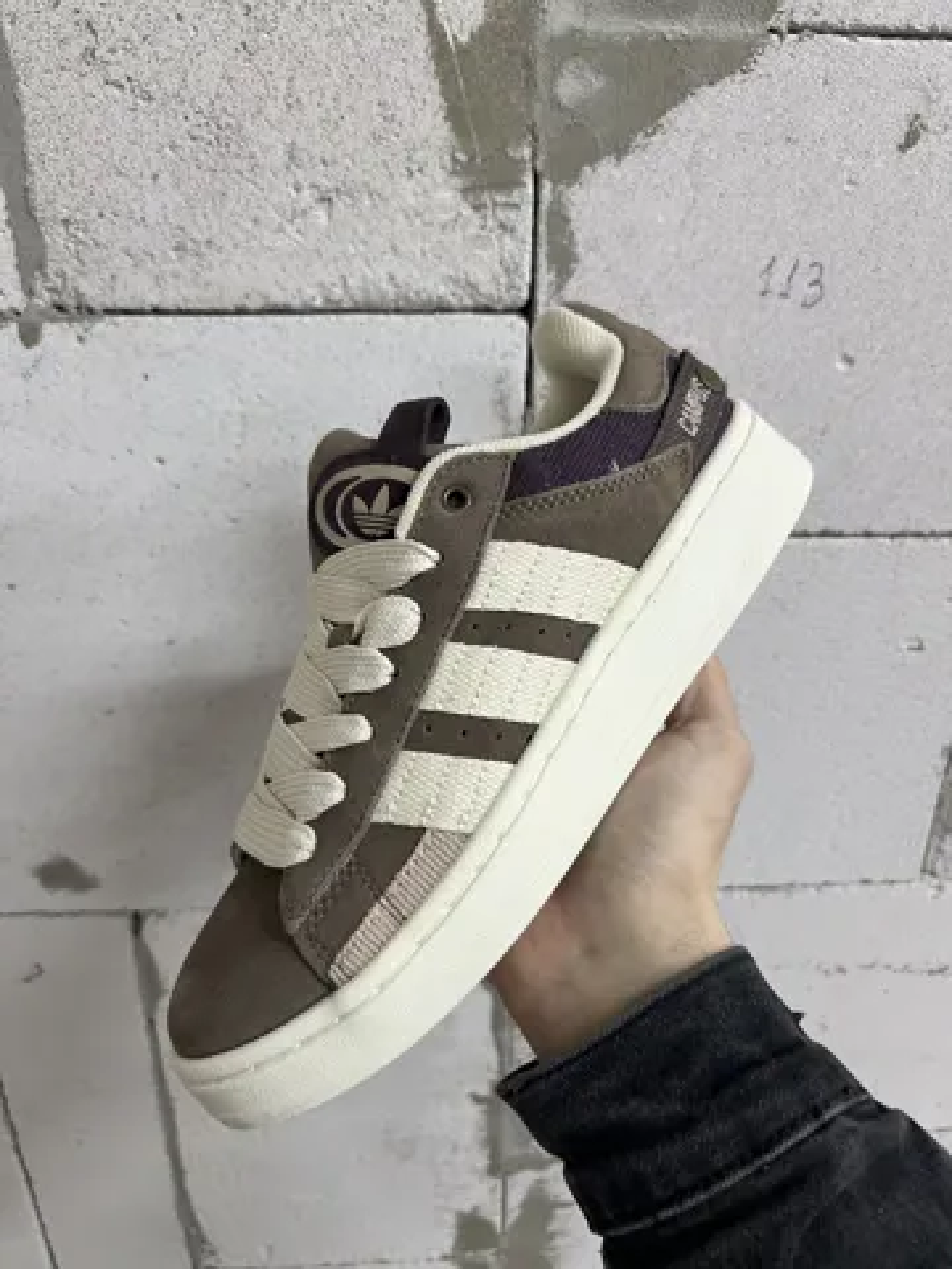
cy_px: 634
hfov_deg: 53.1
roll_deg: +0.8
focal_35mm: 26
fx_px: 953
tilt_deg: -23.8
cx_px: 476
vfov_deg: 67.3
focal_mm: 5.7
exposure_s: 1/50
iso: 100
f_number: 1.5
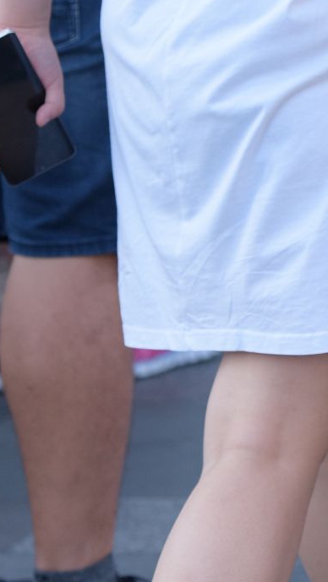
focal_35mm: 406
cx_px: 620
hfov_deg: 3.0
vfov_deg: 5.3
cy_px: -41
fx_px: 6272
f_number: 4
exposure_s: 1/800
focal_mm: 110
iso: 640
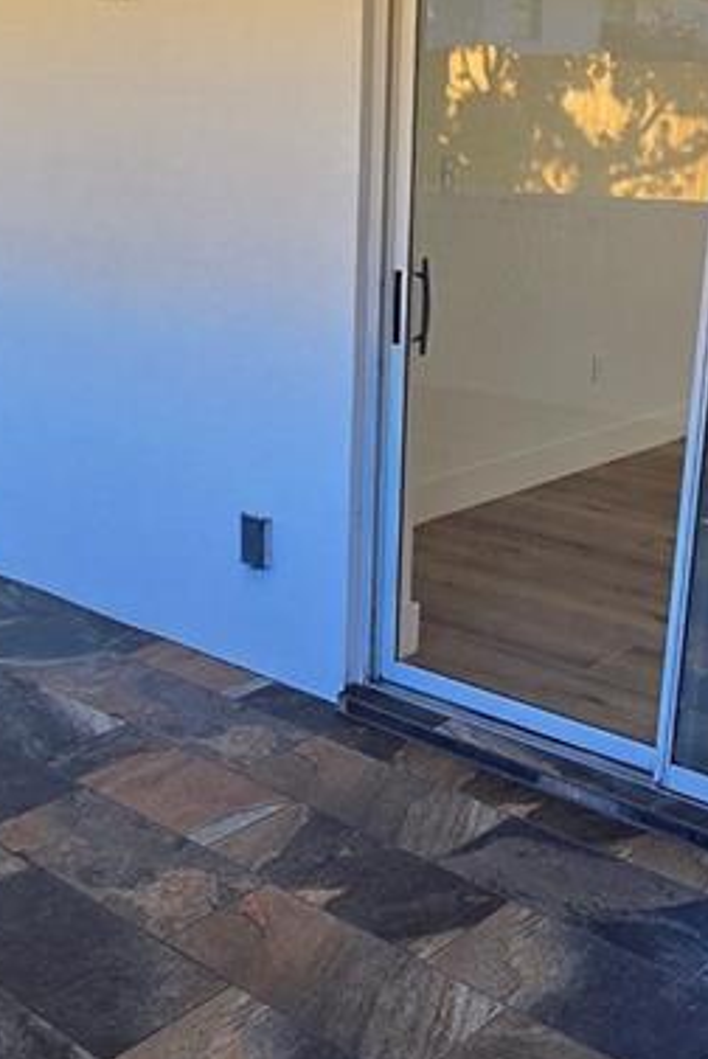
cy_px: 511
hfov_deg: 31.1
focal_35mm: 43
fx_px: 1266
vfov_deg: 45.4
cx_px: 278
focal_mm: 2.2
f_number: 2.2
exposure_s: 1/120
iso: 64
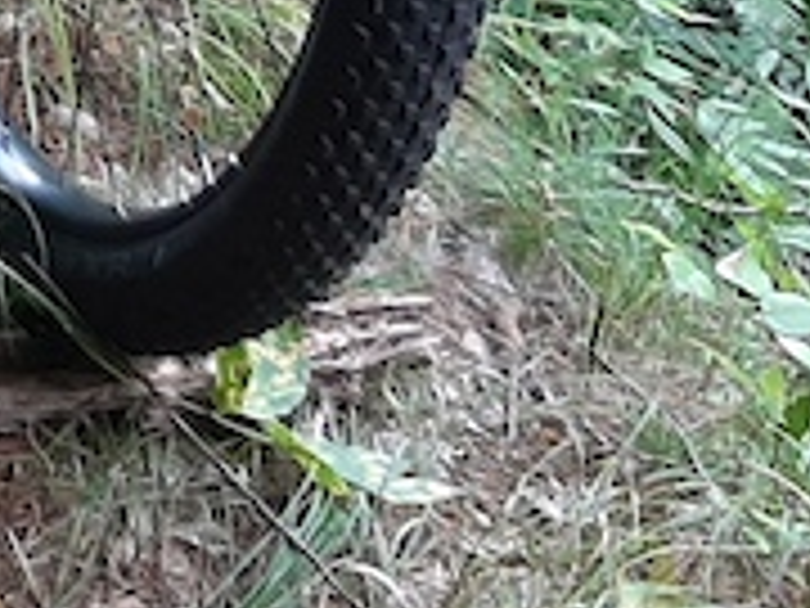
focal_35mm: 148
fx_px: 3463
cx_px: -450
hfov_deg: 12.6
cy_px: -685
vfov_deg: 9.3
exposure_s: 1/50
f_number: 1.7
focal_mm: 3.93
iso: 50
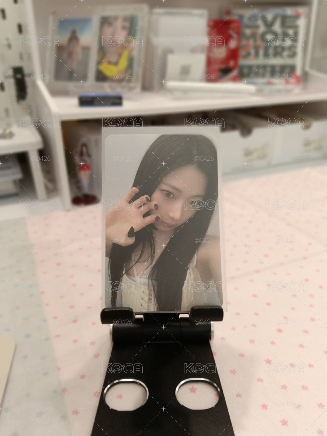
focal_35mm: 27
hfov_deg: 51.4
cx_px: 164
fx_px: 340
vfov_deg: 65.3
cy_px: 218
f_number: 2.8
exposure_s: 1/30
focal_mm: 3.98
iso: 160
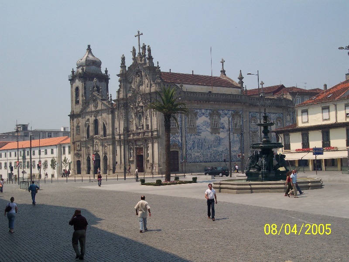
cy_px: 131
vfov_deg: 28.6
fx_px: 514
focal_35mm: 51
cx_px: 174
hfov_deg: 37.5
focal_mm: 10.7
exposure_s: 1/700
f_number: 5.6
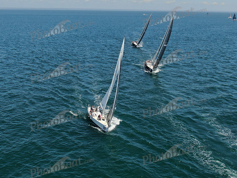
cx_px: 118
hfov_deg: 43.9
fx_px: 294
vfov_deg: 33.6
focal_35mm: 43
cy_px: 89
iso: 100
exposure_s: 1/1000
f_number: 3.6
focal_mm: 7.39
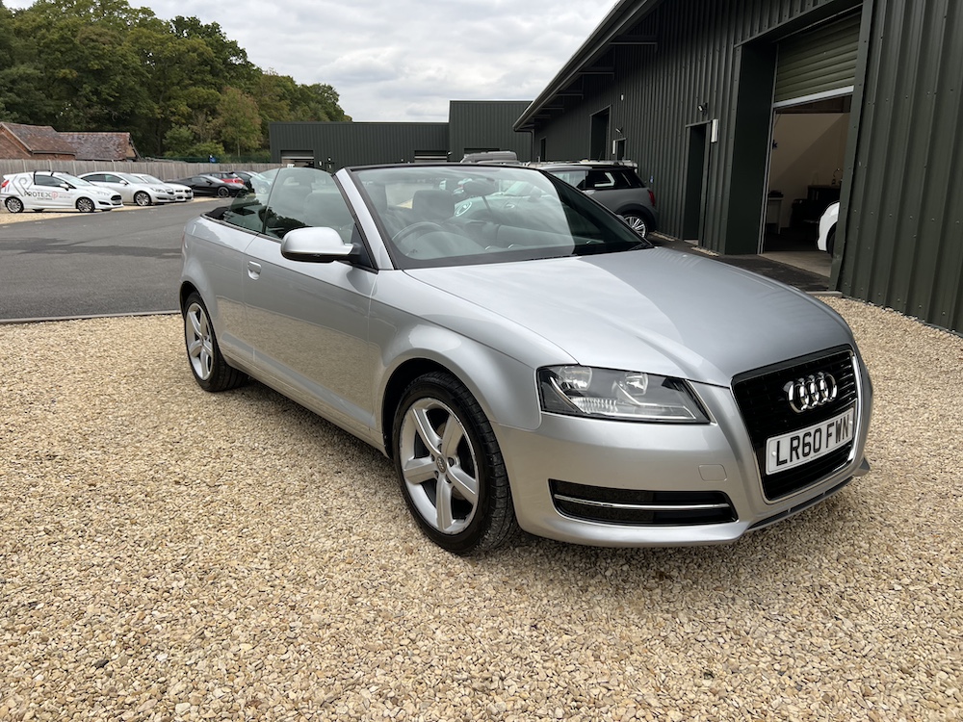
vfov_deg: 53.1
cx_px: 482
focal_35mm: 26
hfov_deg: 67.3
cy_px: 361
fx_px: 723
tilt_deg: -13.9
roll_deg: +1.5
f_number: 1.5
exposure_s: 1/833
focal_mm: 5.7
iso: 50
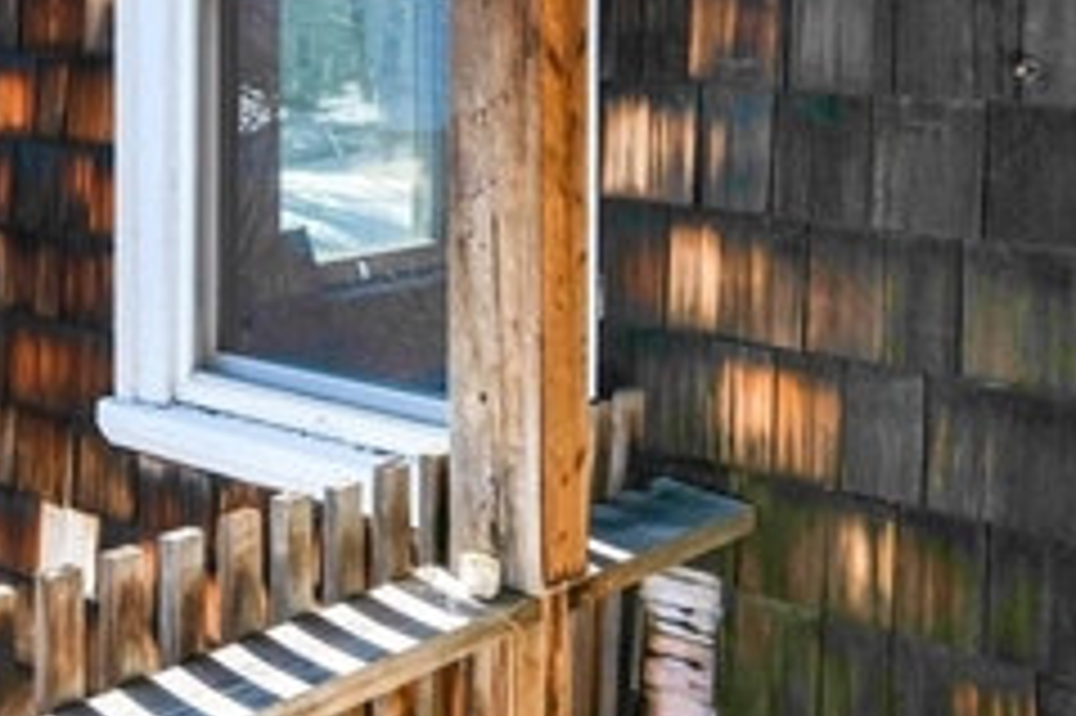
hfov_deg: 31.9
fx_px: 1792
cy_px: -25
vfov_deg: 21.7
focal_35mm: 60
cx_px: 113
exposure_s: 1/200
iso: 250
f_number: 9
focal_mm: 14
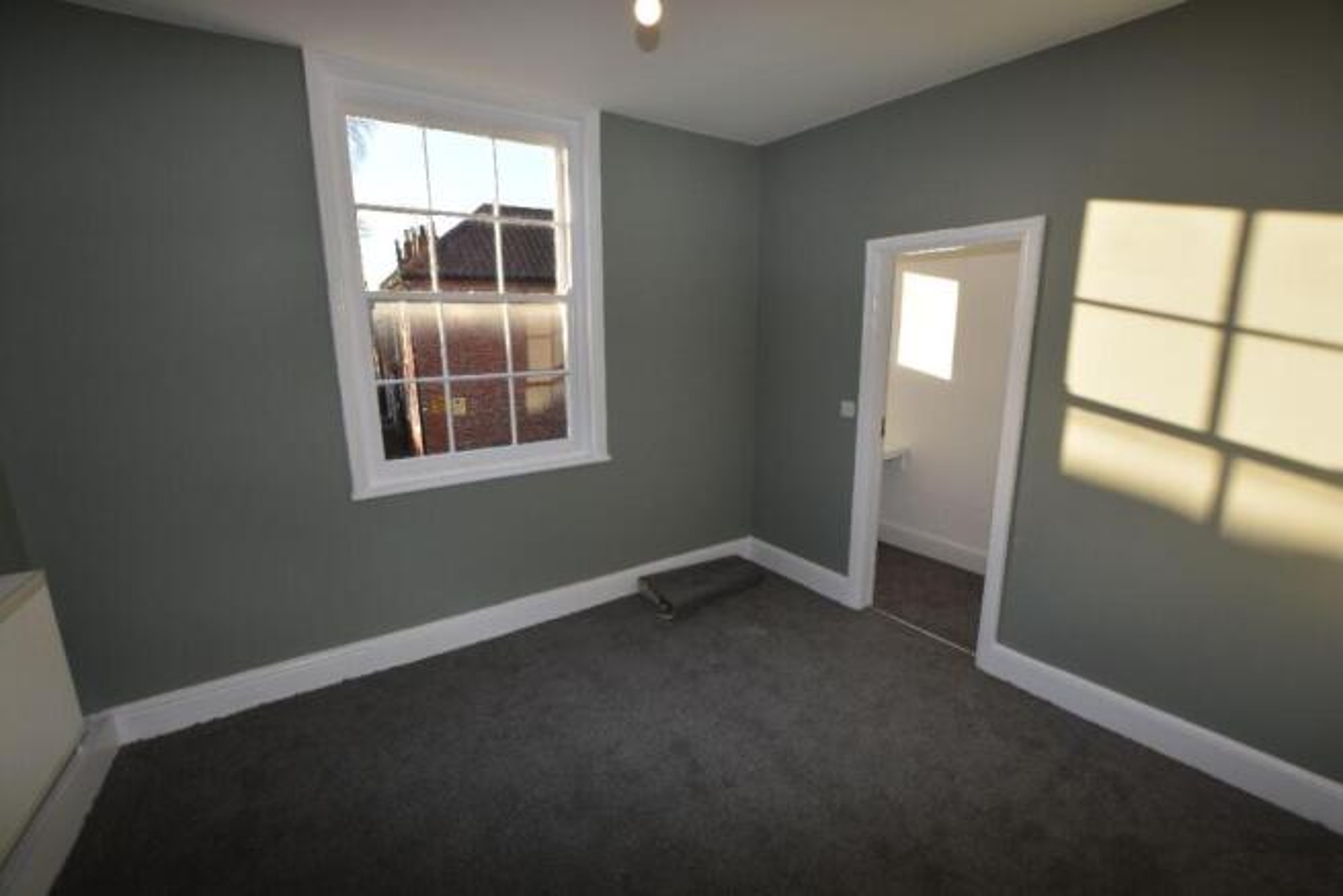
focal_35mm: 15
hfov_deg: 100.4
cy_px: 448
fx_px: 560
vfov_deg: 77.4
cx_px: 672
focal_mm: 10
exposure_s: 1/125
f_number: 5.6
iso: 200
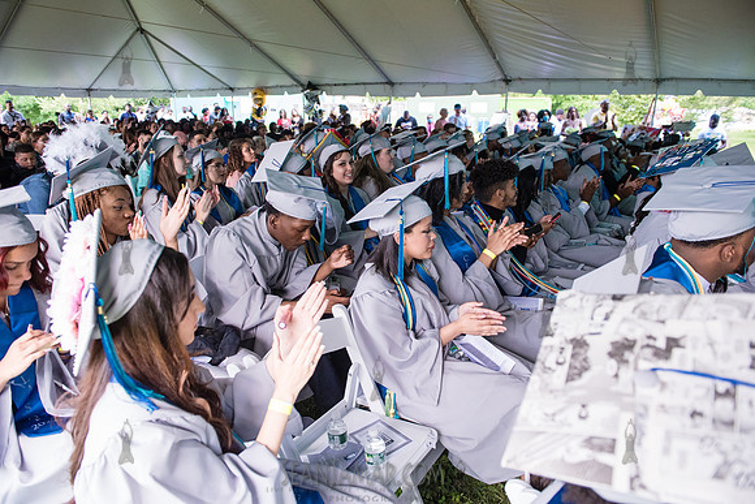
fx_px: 503
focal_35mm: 24
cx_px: 378
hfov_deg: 73.7
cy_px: 252
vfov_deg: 53.2
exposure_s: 1/800
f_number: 4
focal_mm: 24
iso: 2500
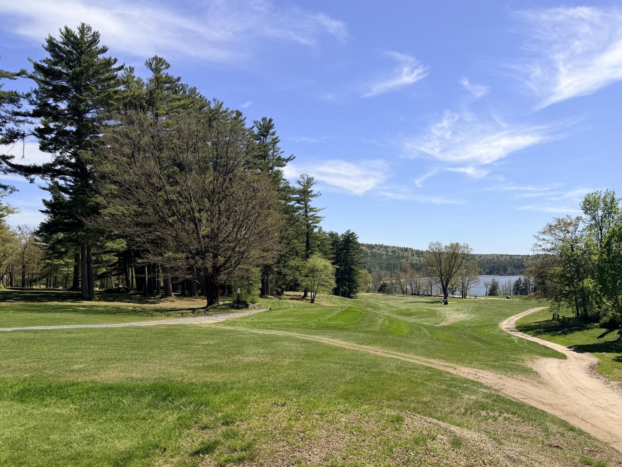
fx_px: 503
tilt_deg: +0.3
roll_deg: +0.6
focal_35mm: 28
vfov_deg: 49.6
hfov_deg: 63.3
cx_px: 344
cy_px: 264
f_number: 1.78
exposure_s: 1/5714
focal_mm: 6.76
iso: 80
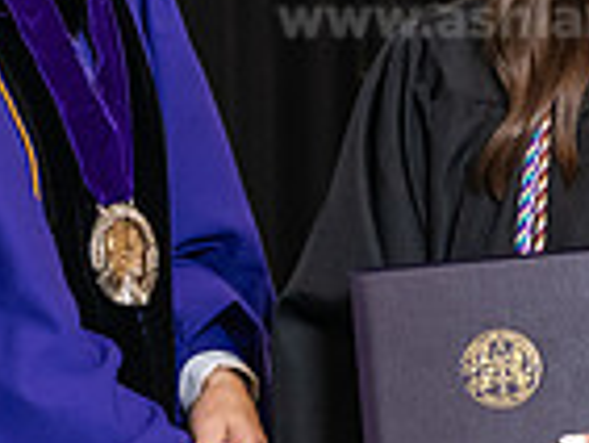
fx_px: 4700
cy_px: 107
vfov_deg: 5.4
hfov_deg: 7.2
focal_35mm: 276
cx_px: 88
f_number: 5
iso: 1600
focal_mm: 70
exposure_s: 1/125
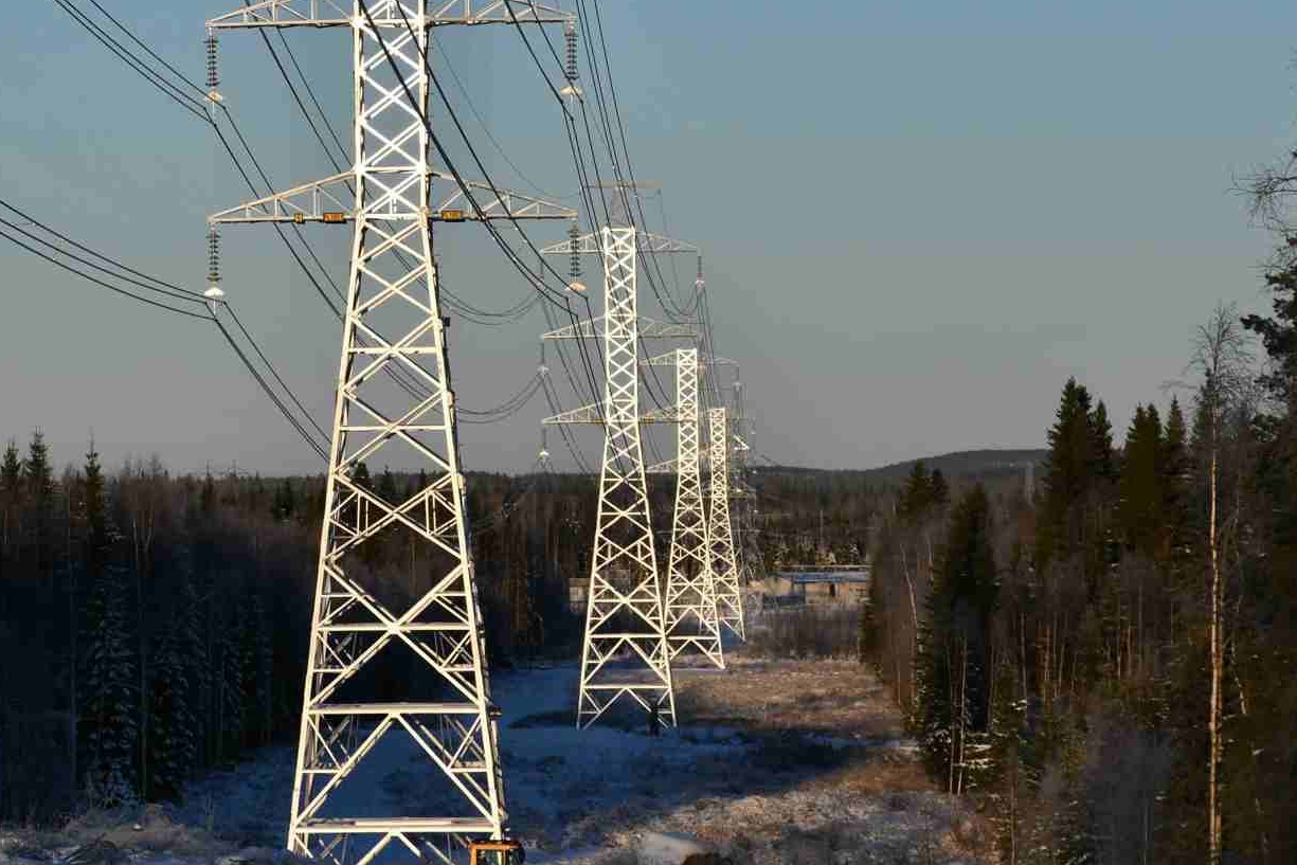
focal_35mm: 199
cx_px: 358
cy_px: 256
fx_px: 7170
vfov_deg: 6.9
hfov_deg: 10.3
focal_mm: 85
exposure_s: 1/500
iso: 160
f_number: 8
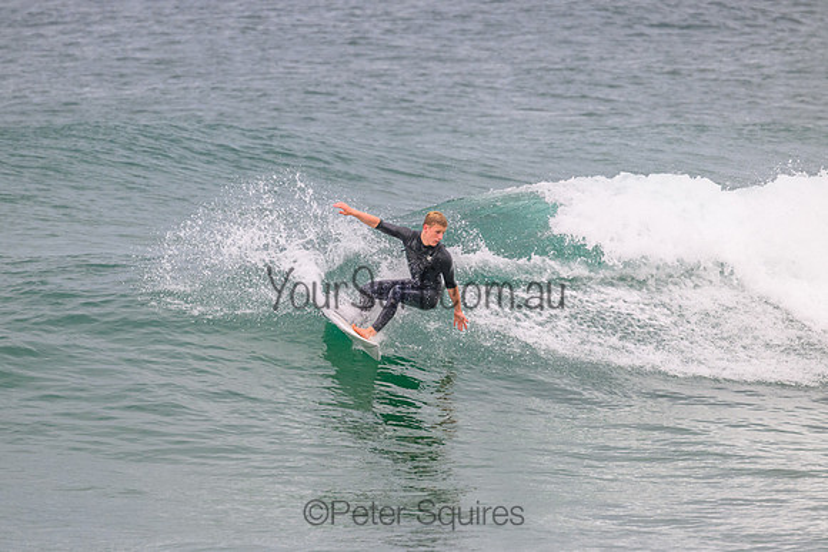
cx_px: 392
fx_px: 15017
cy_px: 291
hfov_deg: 3.2
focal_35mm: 653
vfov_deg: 2.1
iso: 1800
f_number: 11
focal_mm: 620
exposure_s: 1/2000
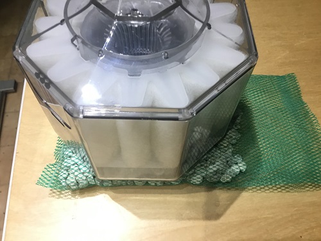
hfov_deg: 58.4
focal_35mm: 31
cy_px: 120
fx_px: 287
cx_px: 160
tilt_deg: -57.4
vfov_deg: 45.4
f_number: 2.4
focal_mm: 3.3
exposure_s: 1/30
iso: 80
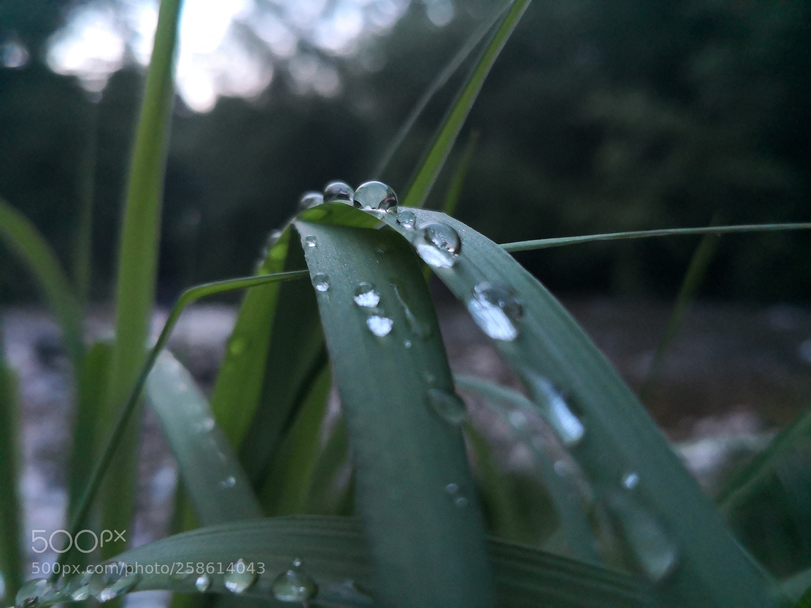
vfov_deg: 51.4
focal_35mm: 27
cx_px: 406
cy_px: 304
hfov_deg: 65.3
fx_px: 633
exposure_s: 1/33.3
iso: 400
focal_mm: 3.95
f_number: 1.6
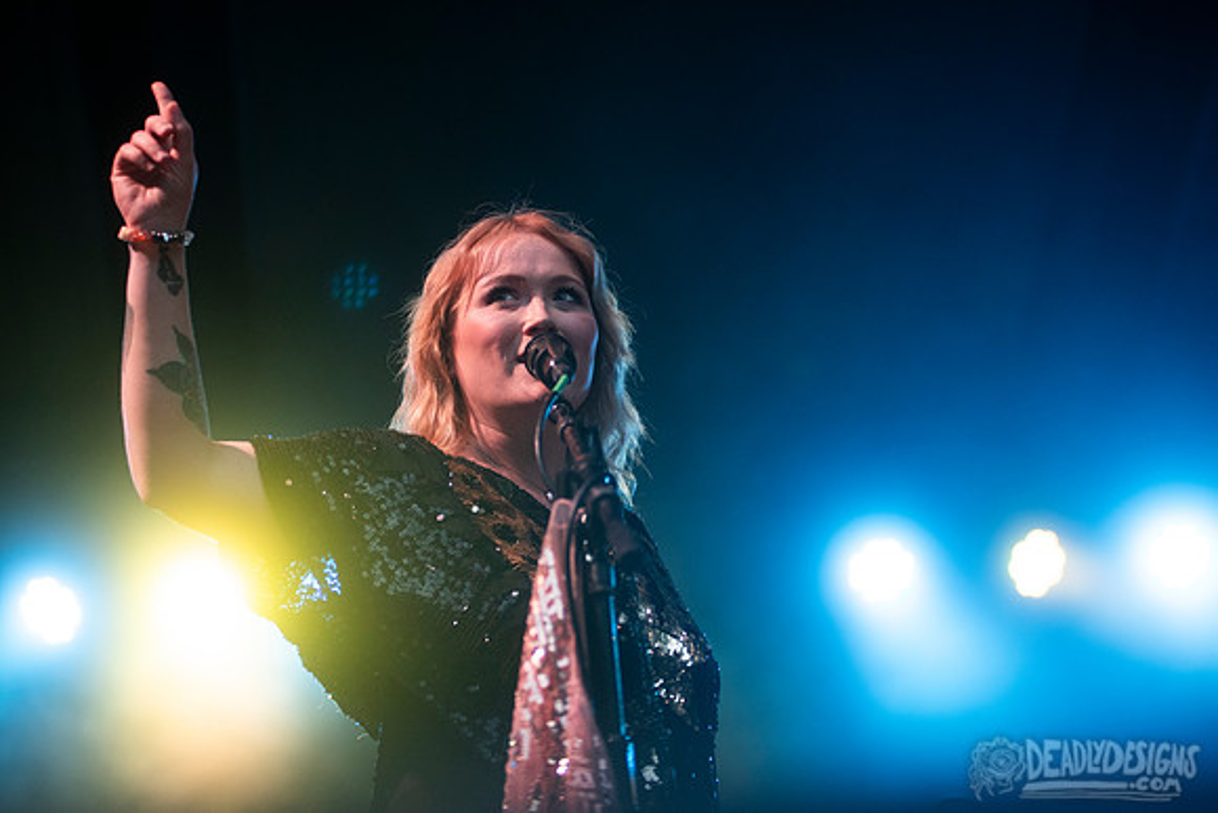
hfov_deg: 23.7
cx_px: 609
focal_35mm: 86
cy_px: 436
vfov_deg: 15.9
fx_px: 2905
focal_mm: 80
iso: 1000
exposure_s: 1/250
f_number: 3.2
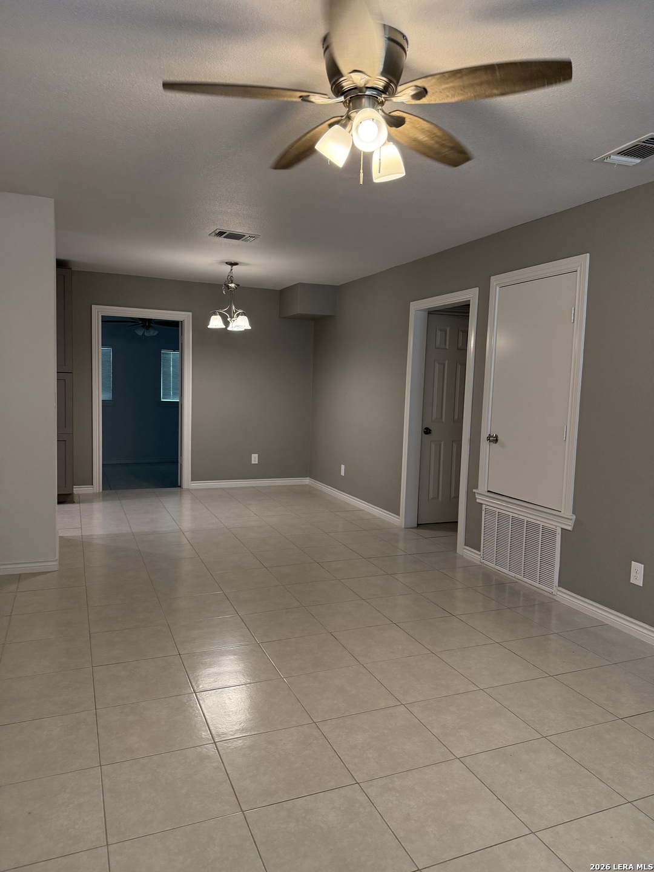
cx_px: 327
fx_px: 605
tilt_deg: -4.4
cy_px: 436
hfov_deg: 56.8
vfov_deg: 71.6
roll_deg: -3.0
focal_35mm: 24
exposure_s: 1/120
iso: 200
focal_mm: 6.76
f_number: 1.78
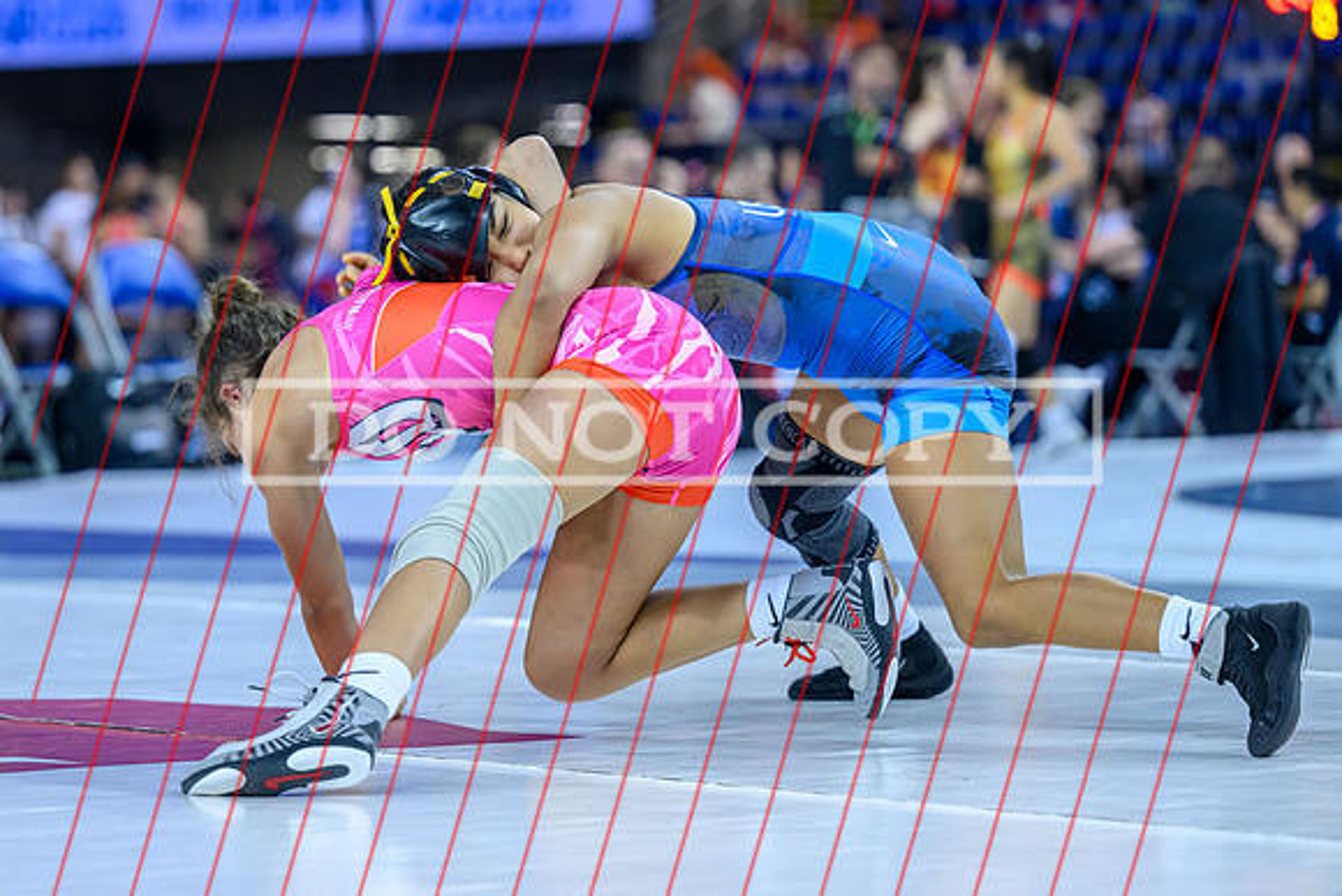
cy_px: 394
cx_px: 481
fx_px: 5052
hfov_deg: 15.1
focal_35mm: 135
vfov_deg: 10.1
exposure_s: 1/800
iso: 2500
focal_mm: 105
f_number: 2.8
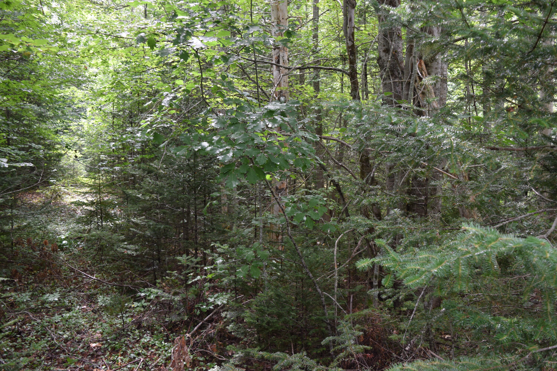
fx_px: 580
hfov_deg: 51.3
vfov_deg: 35.5
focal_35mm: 38
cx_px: 278
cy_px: 186
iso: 400
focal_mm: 25
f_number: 5.6
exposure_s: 1/125
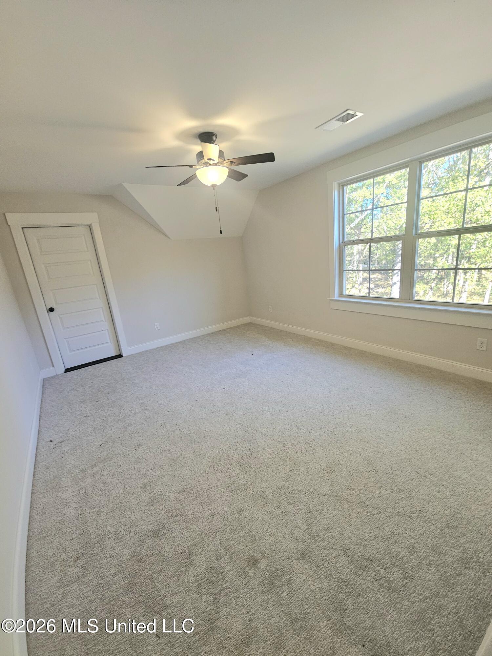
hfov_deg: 89.9
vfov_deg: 106.2
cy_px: 328
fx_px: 246
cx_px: 246
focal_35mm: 13
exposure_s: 1/60.2
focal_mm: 2.2
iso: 100
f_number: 2.2
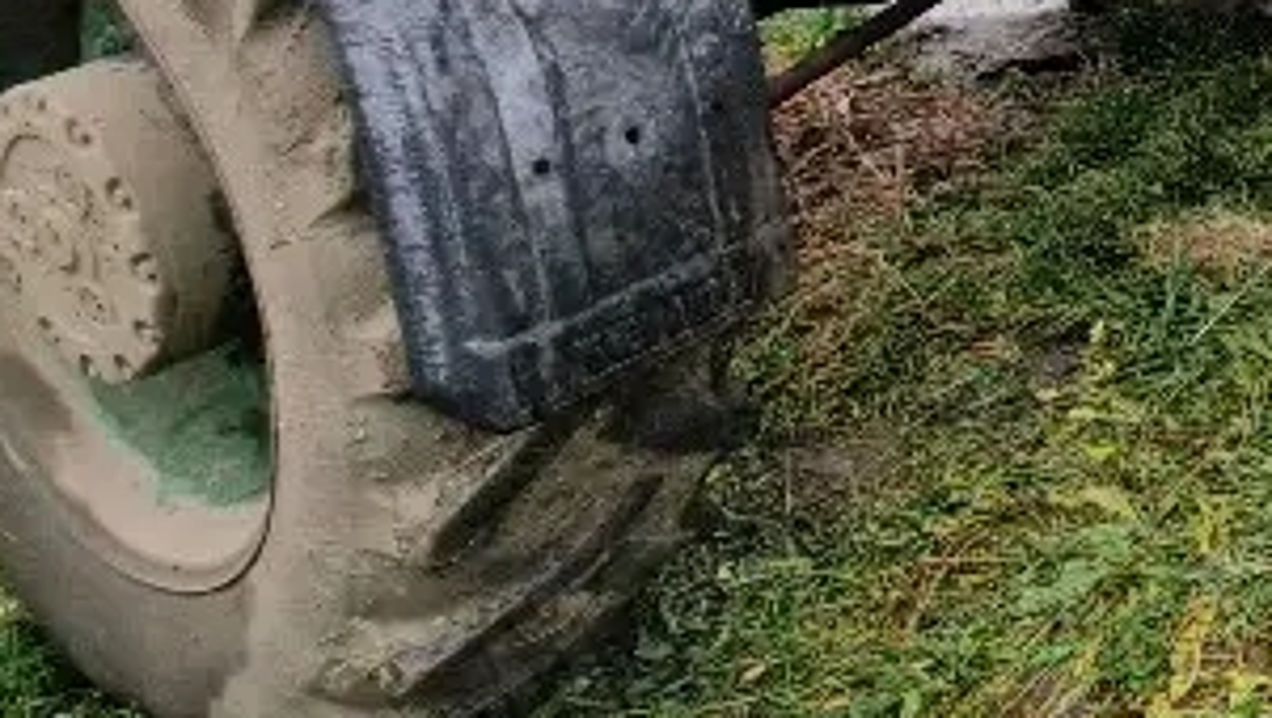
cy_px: -401
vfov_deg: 21.0
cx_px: 1982
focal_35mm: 47
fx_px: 1587
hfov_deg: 27.2
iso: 64
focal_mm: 2.2
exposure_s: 1/100
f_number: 2.2
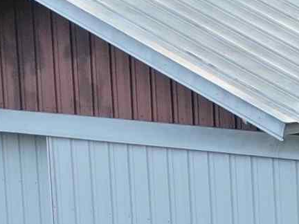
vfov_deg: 5.7
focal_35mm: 256
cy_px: 339
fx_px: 2211
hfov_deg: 7.5
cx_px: 556
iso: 100
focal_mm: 6.21
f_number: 3.3
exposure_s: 1/50
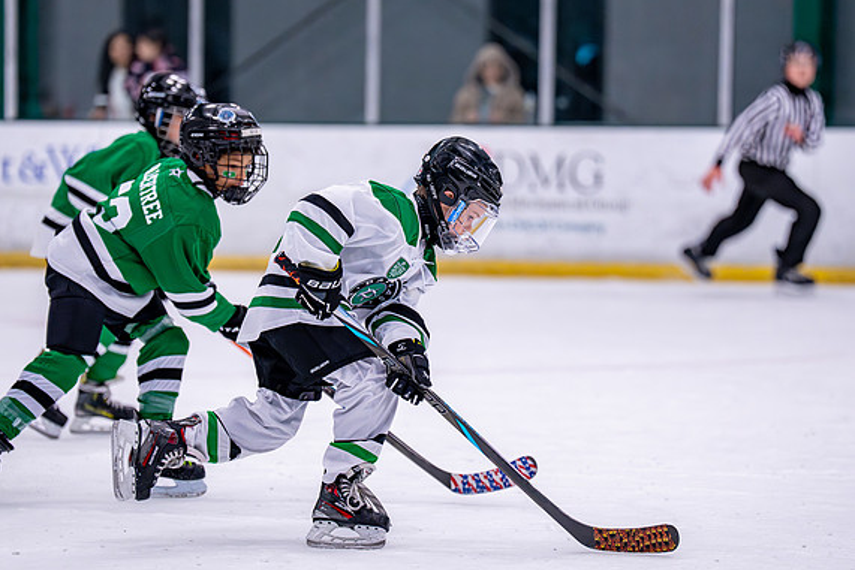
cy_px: 274
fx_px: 4442
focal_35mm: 187
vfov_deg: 7.3
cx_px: 417
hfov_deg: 11.0
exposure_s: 1/1250
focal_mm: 151
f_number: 2.8
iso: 2500
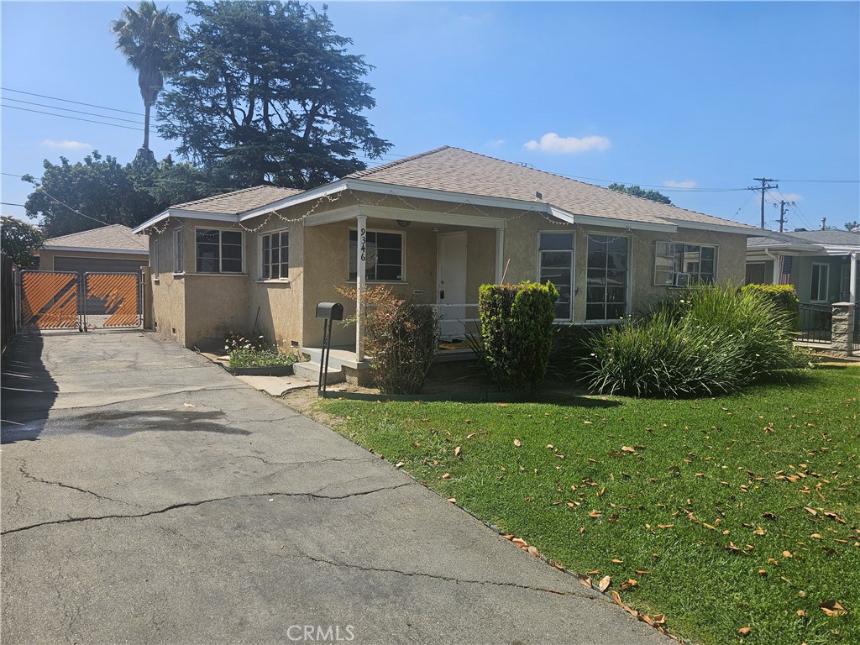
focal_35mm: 23
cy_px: 322
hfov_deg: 73.9
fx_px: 571
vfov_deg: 58.9
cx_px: 430
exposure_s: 1/754
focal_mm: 6.3
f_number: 1.7
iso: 10
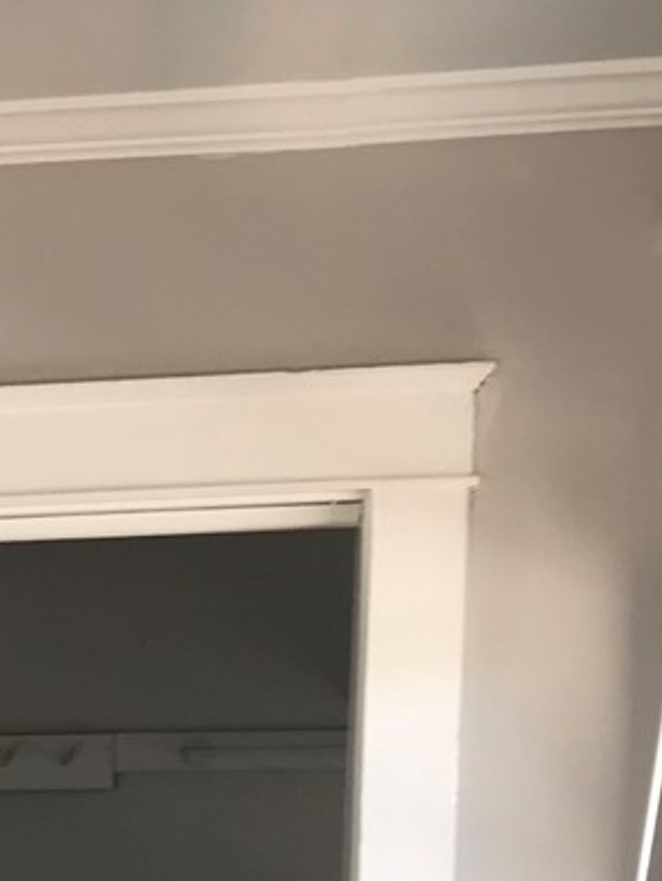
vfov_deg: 16.3
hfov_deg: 12.2
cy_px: 1159
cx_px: -435
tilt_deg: -6.3
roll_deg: -0.1
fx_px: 2905
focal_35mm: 114
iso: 25
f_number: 1.8
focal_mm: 3.99
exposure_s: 1/60
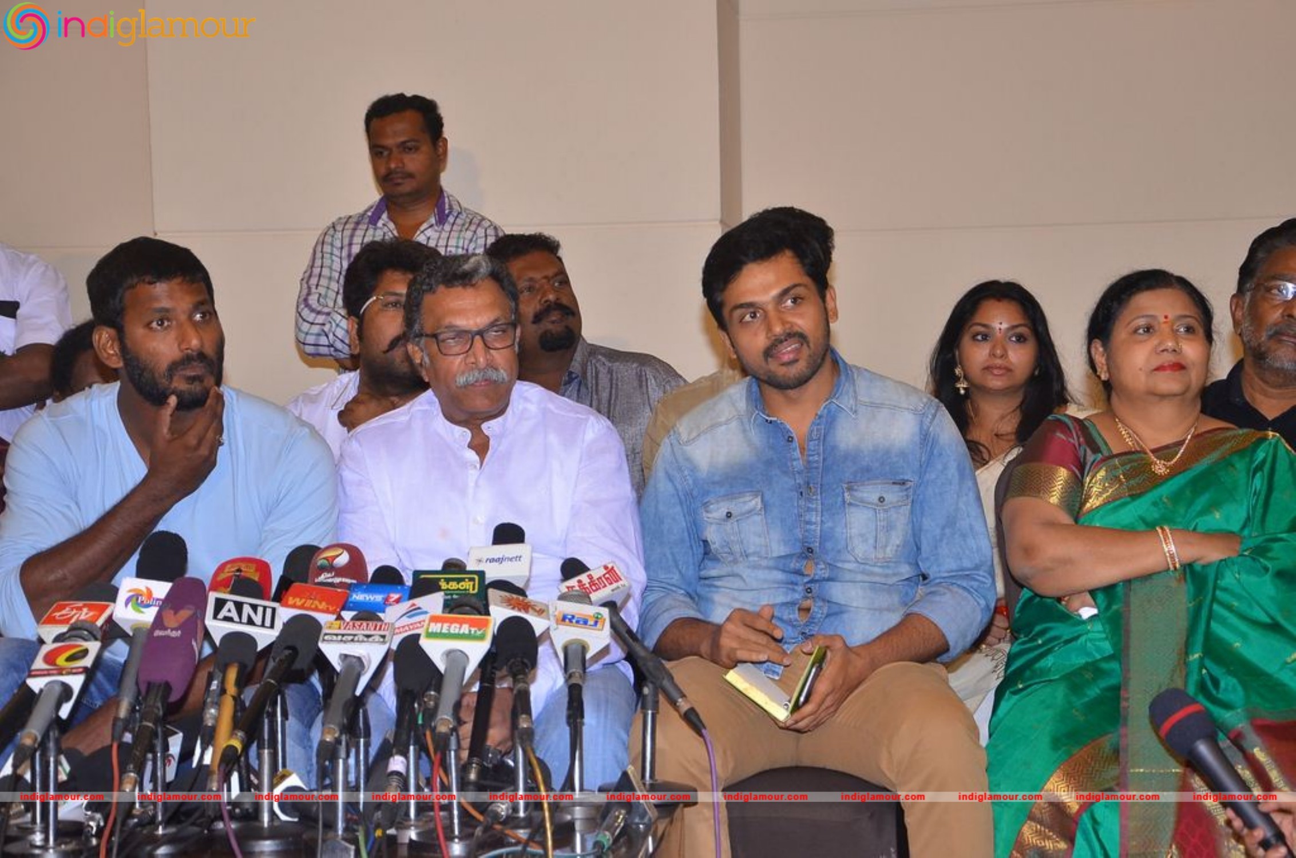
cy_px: 429
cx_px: 648
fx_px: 3125
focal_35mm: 87
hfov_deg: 23.4
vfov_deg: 15.6
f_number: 6.3
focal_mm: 58
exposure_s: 1/125
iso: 1100
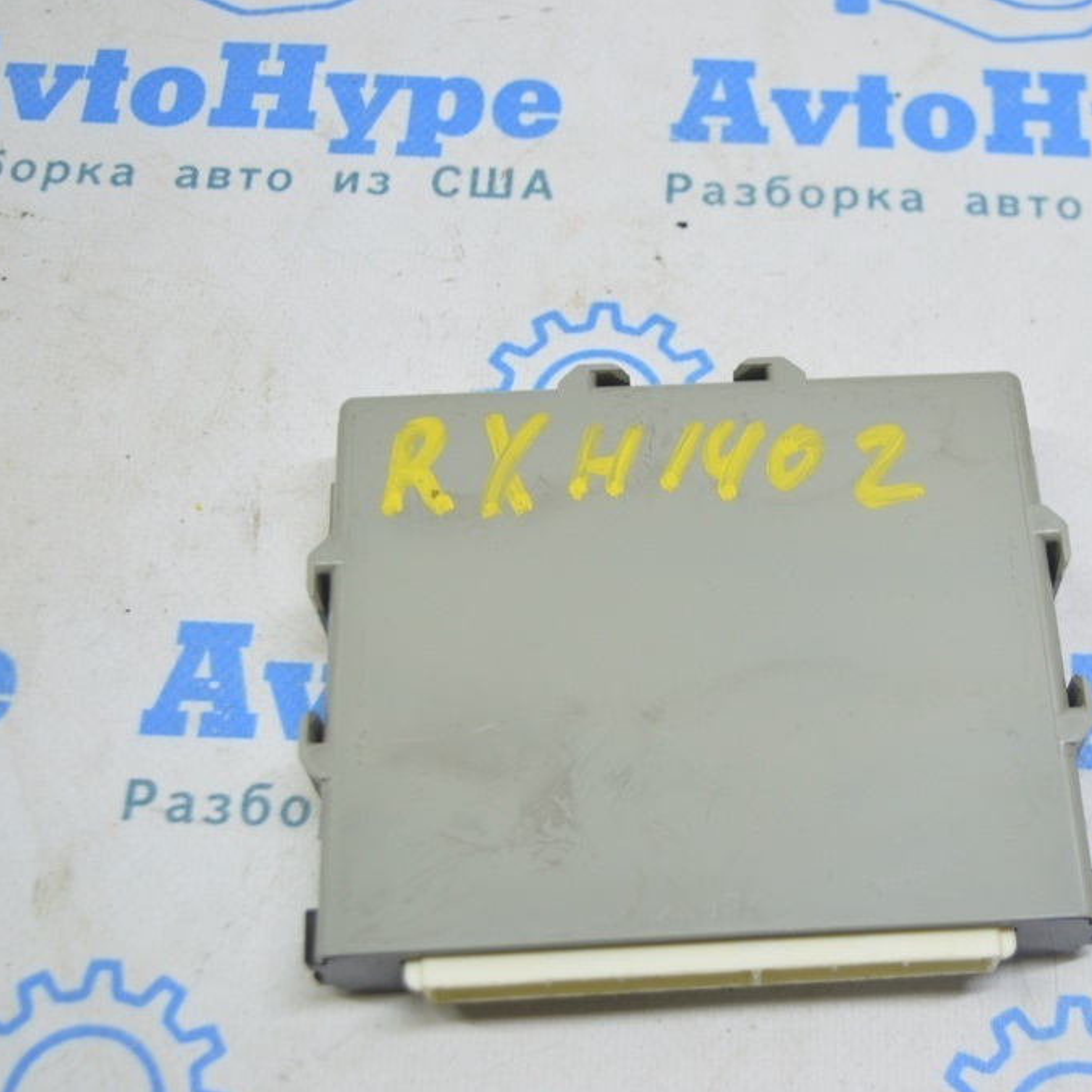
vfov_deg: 31.6
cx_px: 720
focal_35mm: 54
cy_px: 547
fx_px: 1927
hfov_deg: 31.4
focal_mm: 28
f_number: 4.2
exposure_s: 1/40
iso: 400
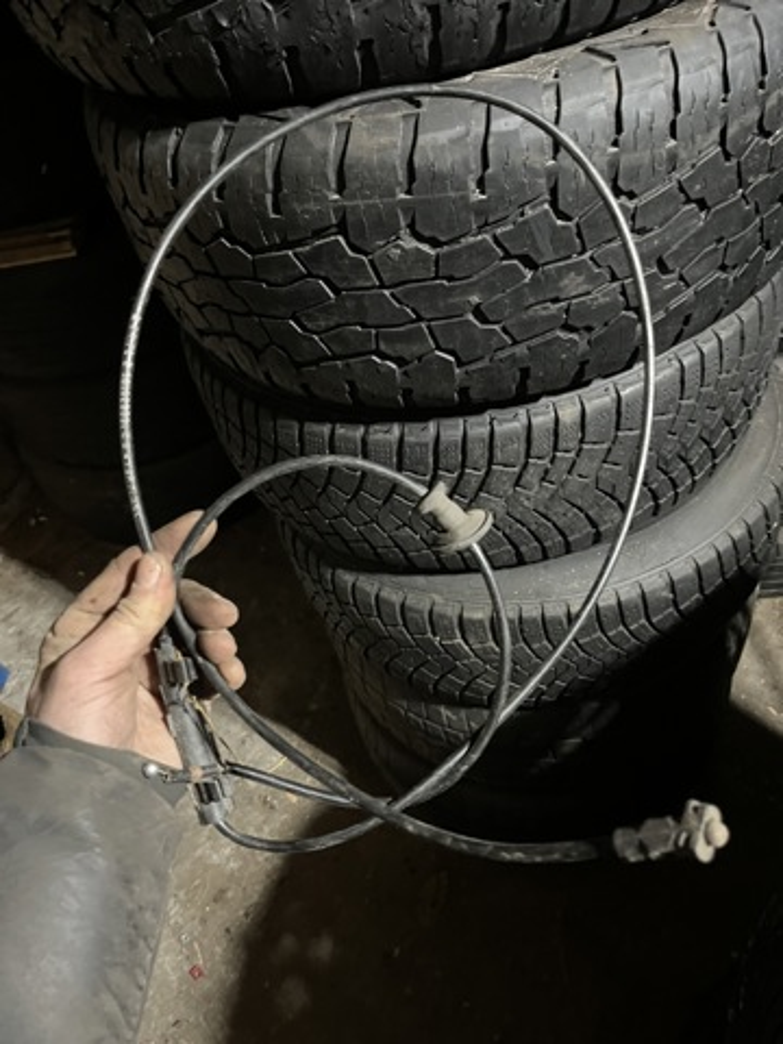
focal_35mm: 26
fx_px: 784
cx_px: 392
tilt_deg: -49.4
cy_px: 522
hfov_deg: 53.1
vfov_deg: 67.3
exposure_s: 1/30
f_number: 1.6
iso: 1000
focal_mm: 5.1
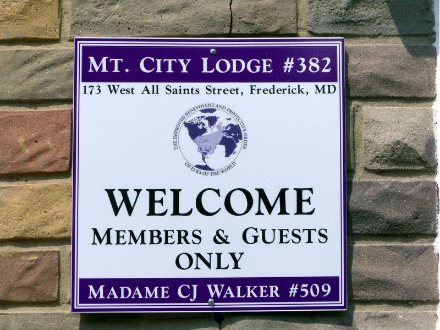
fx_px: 1360
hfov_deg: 18.4
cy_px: 165
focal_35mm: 107
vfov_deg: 13.8
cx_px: 220
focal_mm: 19.2
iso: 100
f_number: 7.1
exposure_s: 1/1600
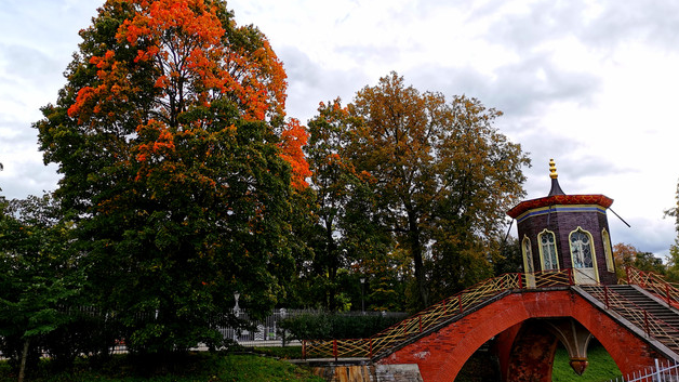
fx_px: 540
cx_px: 344
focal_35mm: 30
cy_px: 198
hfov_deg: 64.3
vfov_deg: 38.9
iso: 50
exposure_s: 1/2212
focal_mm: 5.58
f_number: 1.8
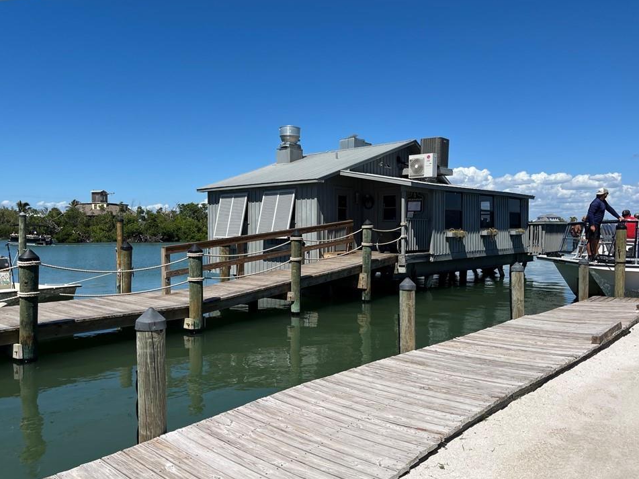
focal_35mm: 28
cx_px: 310
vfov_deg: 49.7
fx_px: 517
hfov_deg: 63.4
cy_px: 243
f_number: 1.6
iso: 50
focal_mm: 5.1
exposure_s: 1/5556
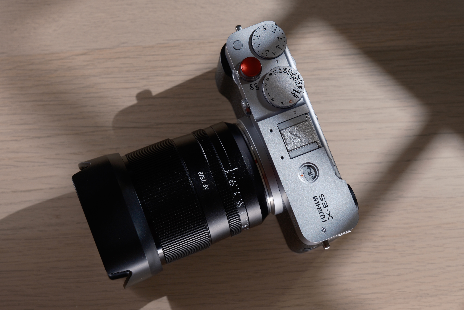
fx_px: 1083
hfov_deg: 24.2
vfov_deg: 16.3
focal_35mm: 84
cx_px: 232
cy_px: 155
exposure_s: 1/80
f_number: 5.6
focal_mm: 56
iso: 640
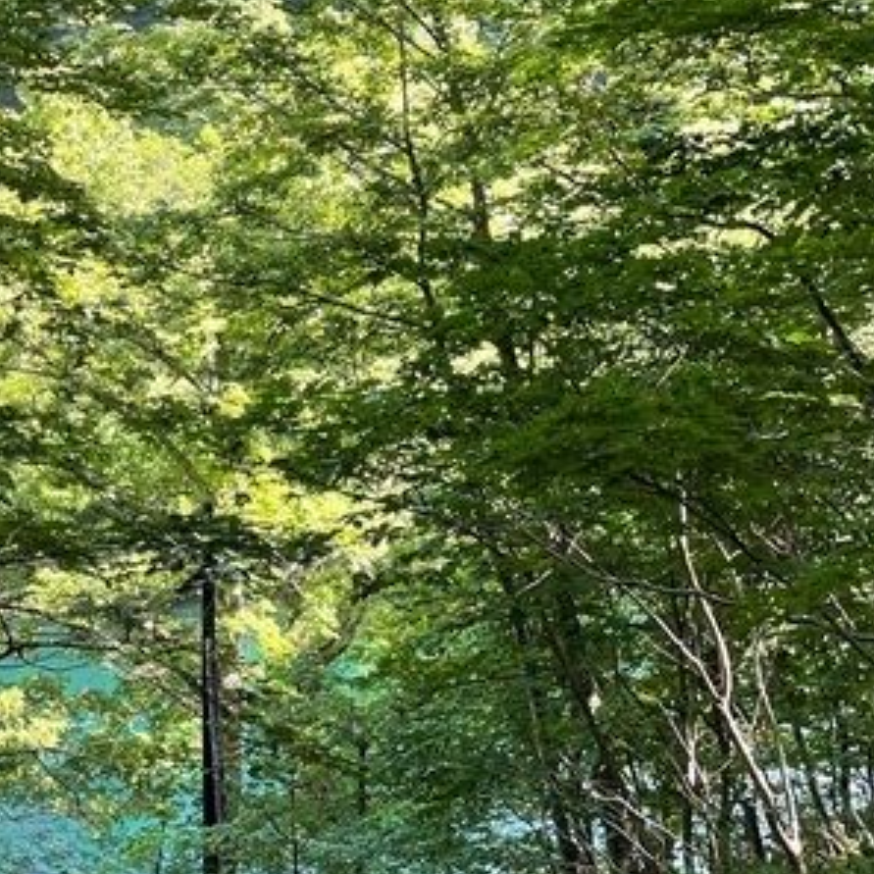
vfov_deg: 26.6
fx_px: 1800
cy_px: 125
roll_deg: -0.4
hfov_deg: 25.7
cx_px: -31
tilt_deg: -5.3
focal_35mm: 63
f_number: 1.6
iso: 32
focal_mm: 4.2
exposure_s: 1/171
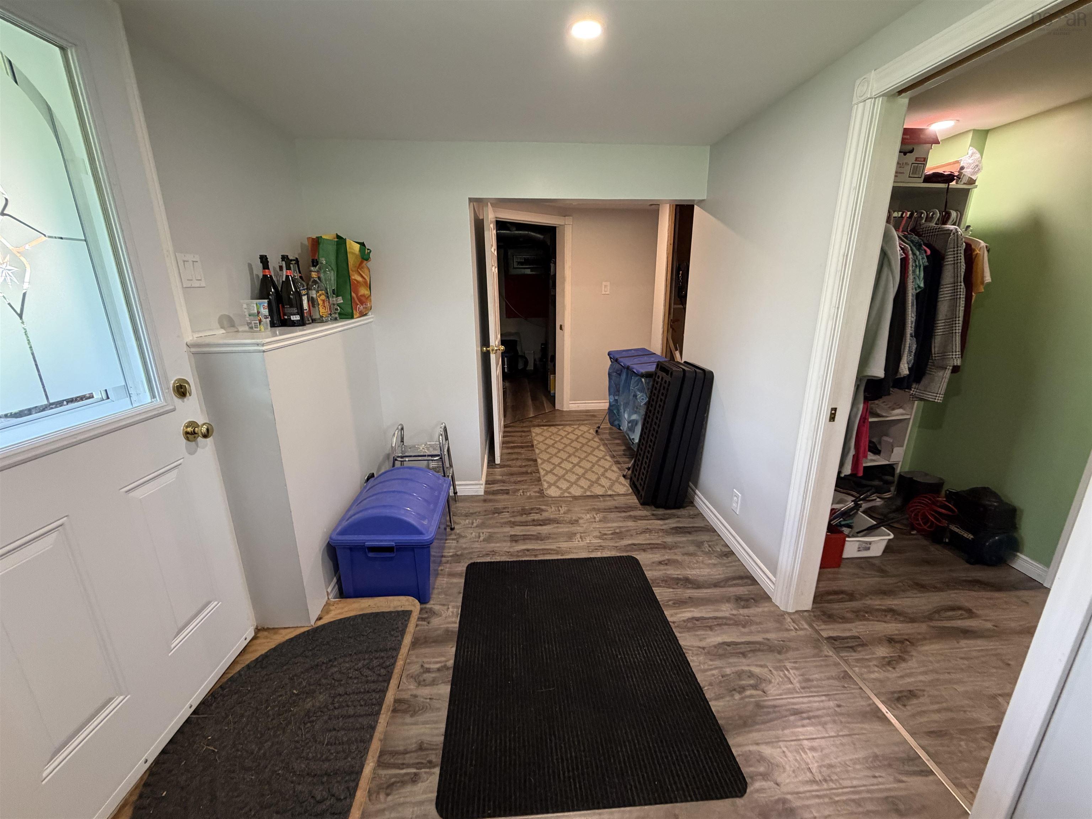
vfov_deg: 85.7
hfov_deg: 102.1
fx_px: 442
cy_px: 410
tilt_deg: -14.7
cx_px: 546
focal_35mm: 14
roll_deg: +0.7
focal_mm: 2.22
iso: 320
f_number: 2.2
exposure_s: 1/60
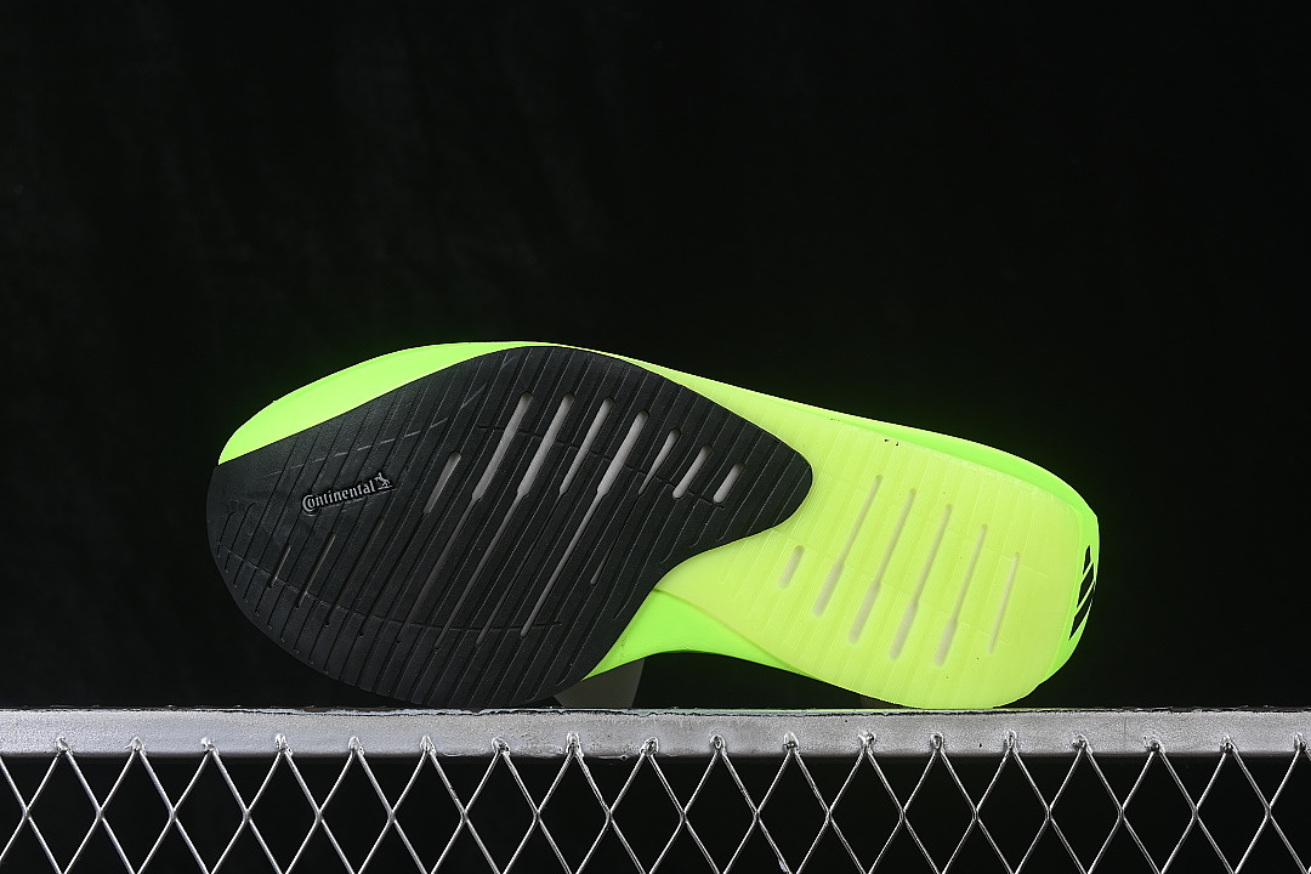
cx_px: 656
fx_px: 2731
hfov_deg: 27.0
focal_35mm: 75
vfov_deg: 18.2
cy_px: 437
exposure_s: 1/80
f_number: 8
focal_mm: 50
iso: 160
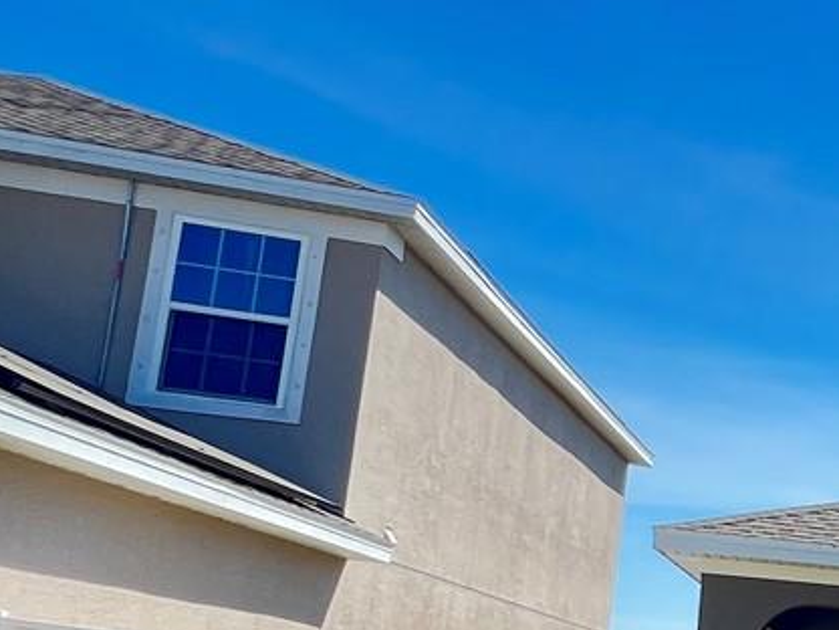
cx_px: 1446
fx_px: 1212
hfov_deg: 23.4
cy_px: 630
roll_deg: -3.3
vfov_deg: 27.4
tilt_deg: +5.1
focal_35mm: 50
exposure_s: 1/299
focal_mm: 1.57
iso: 32
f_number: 1.8
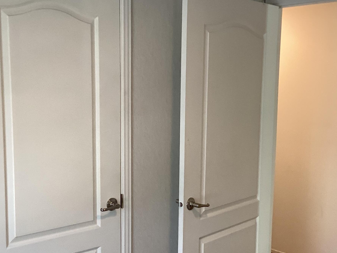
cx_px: 163
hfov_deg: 36.8
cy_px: 145
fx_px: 506
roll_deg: +0.1
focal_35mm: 52
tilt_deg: -7.4
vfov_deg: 28.0
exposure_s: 1/60
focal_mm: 3.3
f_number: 2.4
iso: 160
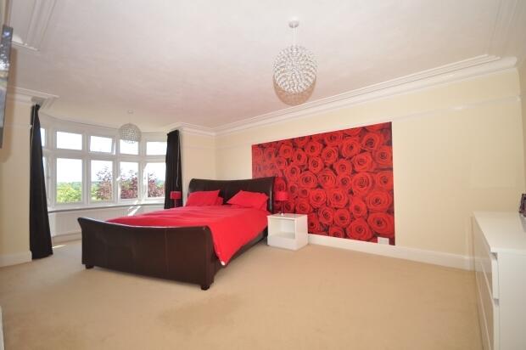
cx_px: 263
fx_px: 241
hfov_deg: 95.0
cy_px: 175
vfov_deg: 71.9
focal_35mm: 16
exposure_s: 1/100
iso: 200
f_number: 4.2
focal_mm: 11
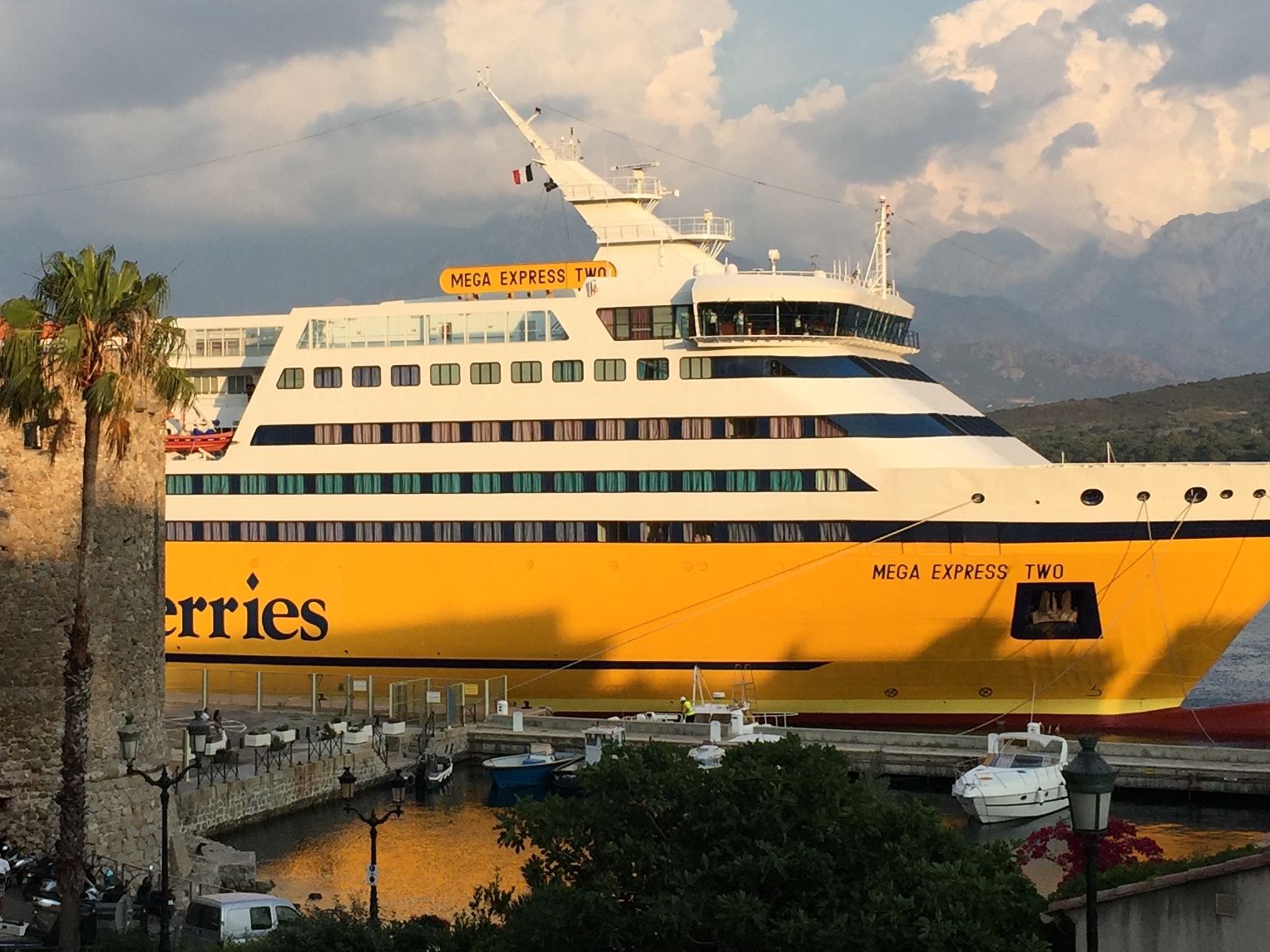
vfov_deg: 23.6
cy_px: 400
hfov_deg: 31.0
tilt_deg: +1.5
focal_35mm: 62
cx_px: 462
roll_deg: -0.8
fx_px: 2274
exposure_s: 1/1163
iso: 32
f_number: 2.2
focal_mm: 4.15
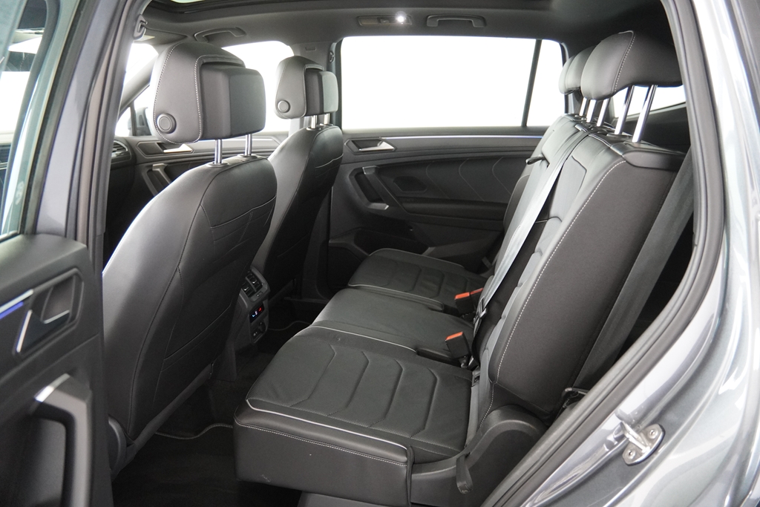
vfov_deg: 50.4
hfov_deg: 70.4
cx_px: 380
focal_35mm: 26
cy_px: 254
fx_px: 538
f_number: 2.8
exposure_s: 1/160
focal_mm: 17
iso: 2500
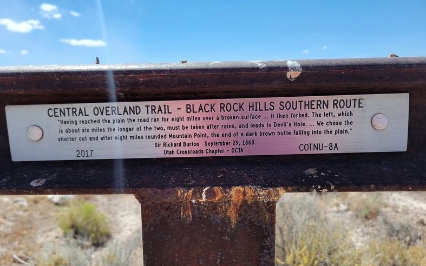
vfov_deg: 44.5
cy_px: 147
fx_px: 325
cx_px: 213
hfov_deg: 66.5
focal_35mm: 28
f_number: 1.8
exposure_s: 1/1936
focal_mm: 5.4
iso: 40
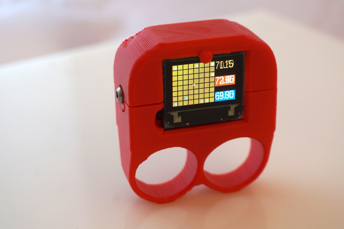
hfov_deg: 29.3
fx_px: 659
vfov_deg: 19.7
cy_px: 114
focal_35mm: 69
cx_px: 172
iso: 100
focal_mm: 46
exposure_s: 1/2
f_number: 5.6
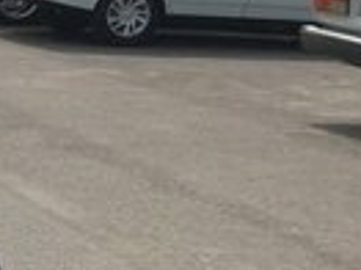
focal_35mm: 146
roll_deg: -2.8
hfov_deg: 11.6
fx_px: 1521
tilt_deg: -12.5
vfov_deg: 10.1
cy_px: 244
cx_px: -438
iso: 25
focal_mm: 4.15
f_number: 2.2
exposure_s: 1/1399
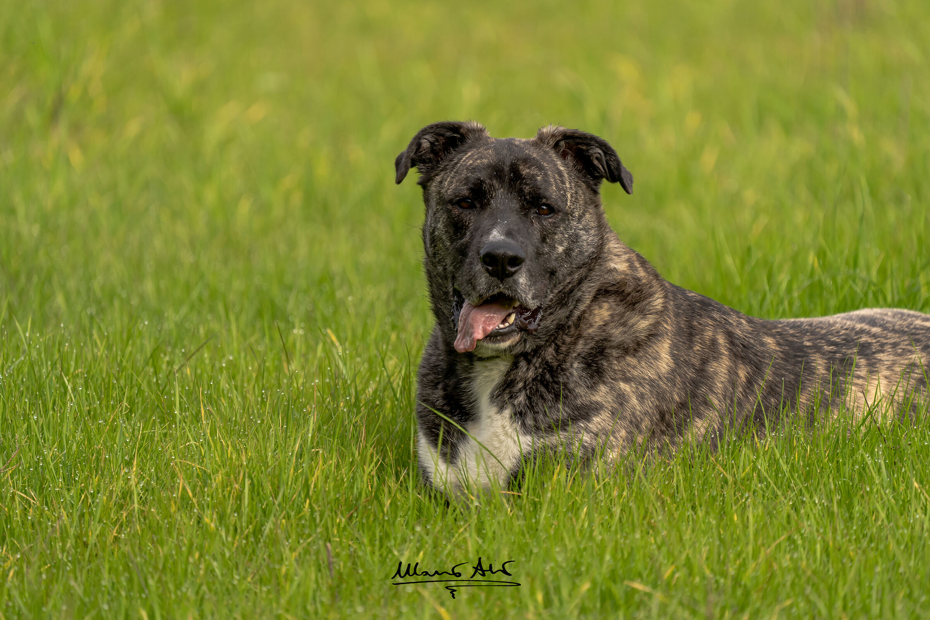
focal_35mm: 600
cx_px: 465
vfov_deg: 2.3
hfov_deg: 3.4
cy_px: 310
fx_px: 15499
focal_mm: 600
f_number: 6.3
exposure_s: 1/800
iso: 640
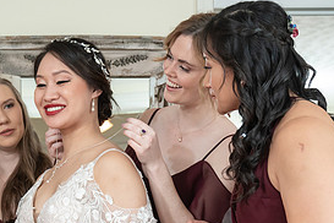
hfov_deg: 19.1
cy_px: 270
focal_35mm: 107
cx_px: 135
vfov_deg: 12.5
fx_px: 993
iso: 2000
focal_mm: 40
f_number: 4
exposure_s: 1/200
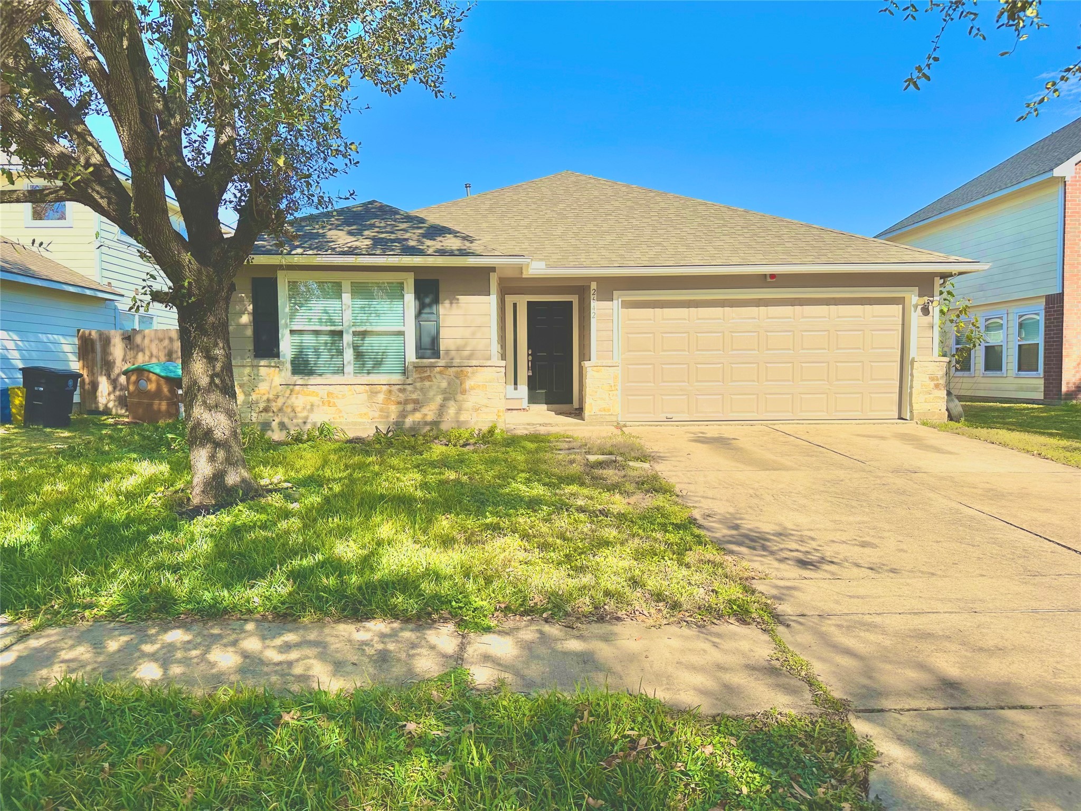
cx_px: 540
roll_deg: +0.2
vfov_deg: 56.8
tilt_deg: -2.5
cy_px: 406
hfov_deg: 71.6
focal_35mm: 24
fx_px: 749
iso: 80
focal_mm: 6.86
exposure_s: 1/7042
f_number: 1.78
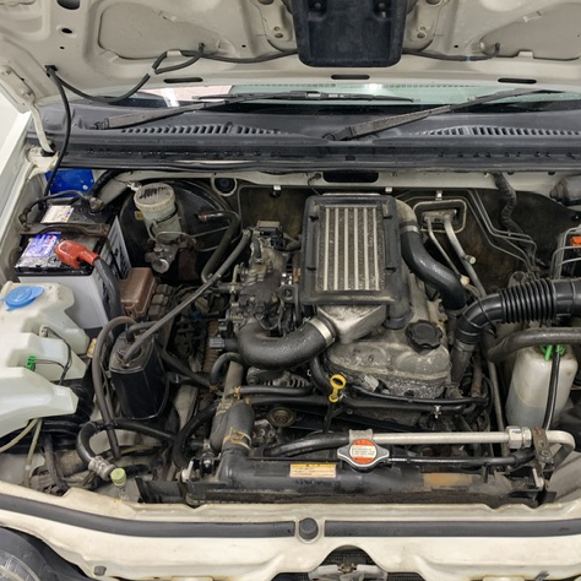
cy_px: 292
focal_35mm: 31
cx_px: 359
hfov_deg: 52.0
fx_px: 589
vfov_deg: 52.5
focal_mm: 4.25
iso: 200
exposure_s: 1/60
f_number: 1.8
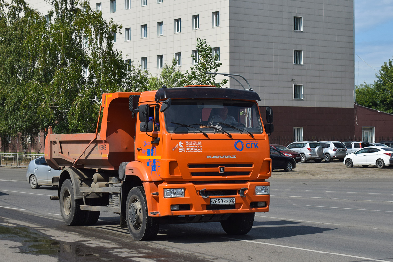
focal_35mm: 69
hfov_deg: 29.2
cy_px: 131
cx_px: 196
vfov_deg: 19.7
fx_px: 753
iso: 200
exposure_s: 1/1250
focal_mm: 46
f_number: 7.1
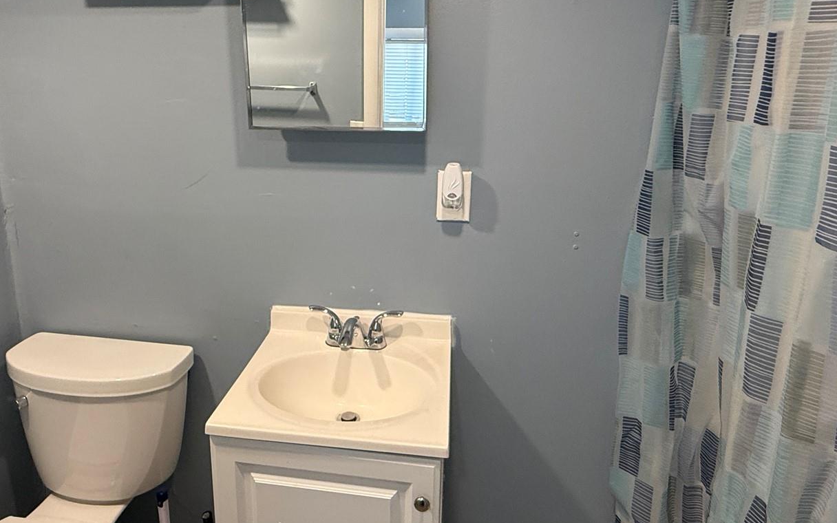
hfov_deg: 72.3
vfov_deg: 48.5
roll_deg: -0.6
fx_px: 570
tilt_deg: -11.0
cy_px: 180
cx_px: 374
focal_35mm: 25
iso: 320
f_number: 2.2
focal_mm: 2.22
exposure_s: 1/120
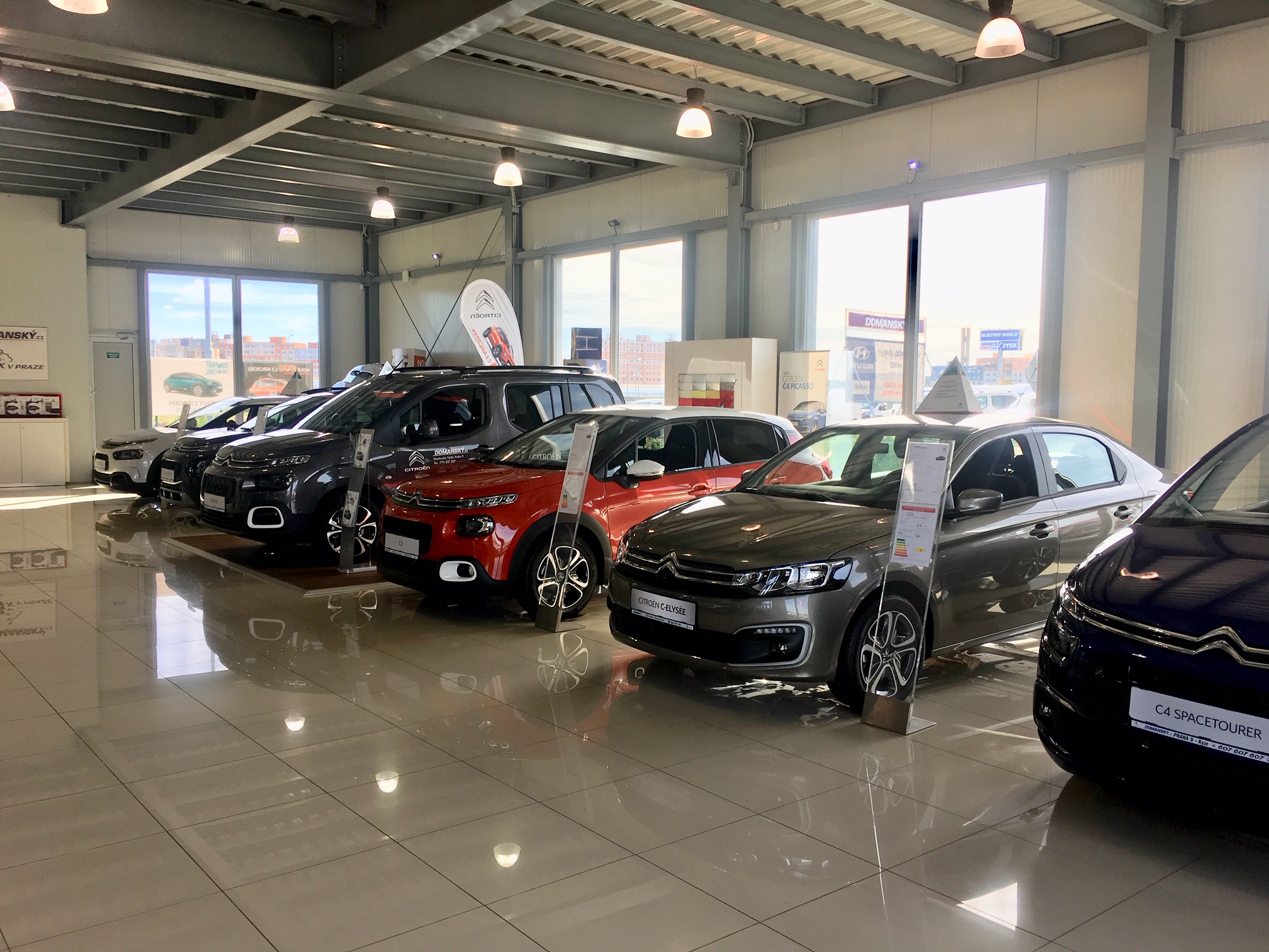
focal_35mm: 29
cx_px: 634
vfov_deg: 48.2
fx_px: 1063
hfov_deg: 61.7
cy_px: 476
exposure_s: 1/300
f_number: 2.2
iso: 25
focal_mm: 4.15
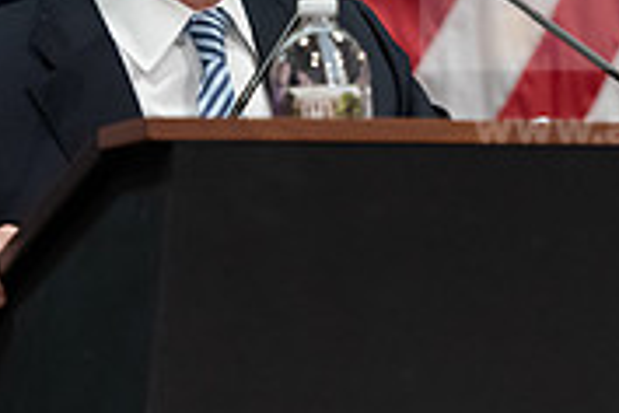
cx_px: 315
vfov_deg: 2.9
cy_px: 201
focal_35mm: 474
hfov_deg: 4.3
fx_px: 8150
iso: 2000
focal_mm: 145
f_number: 3.2
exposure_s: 1/200
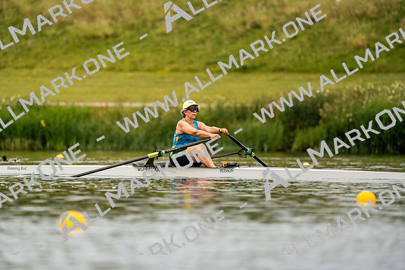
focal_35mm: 600
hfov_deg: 3.4
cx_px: 202
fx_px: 6751
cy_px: 135
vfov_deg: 2.3
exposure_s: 1/2000
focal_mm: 600
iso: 320
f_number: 6.3
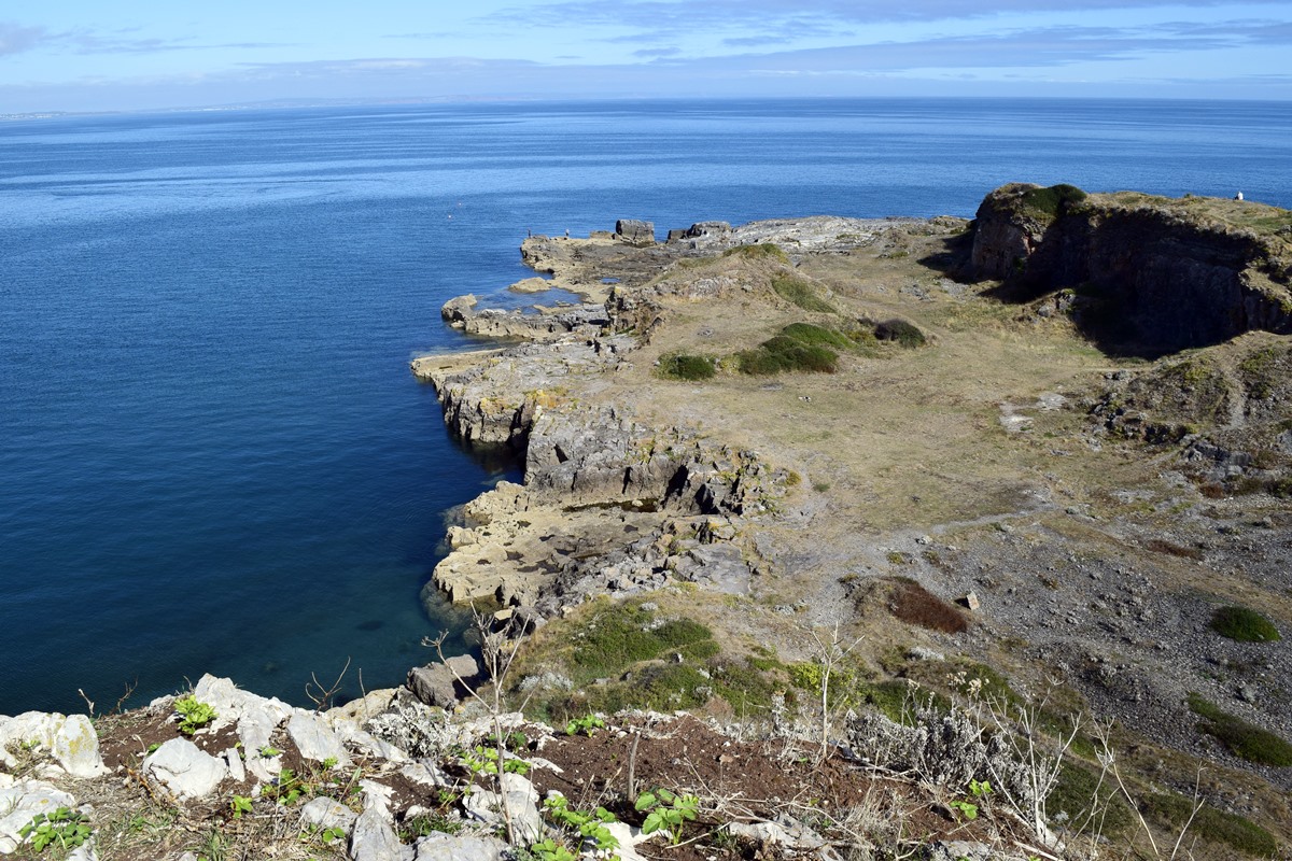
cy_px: 430
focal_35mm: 27
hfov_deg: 67.4
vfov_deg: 47.9
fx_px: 969
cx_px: 646
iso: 360
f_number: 11
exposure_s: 1/500
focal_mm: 18
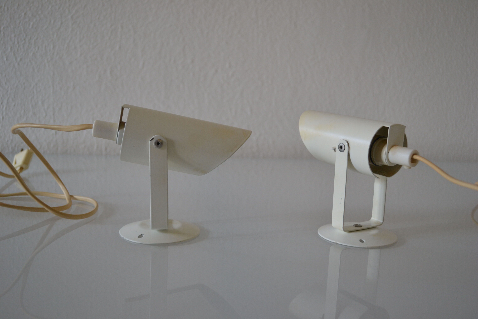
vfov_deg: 36.9
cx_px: 239
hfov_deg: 53.1
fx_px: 478
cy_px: 160
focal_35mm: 36
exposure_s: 1/60
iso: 400
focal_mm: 24
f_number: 4
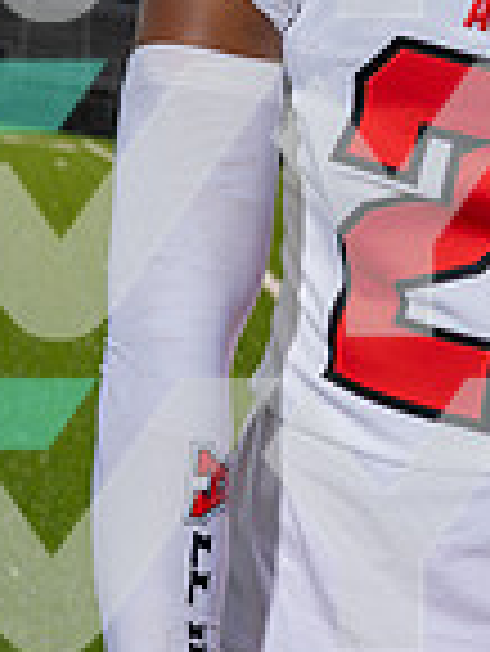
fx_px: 2299
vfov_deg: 16.1
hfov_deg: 12.0
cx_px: 499
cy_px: 202
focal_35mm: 122
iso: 100
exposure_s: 1/250
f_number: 6.3
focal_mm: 41
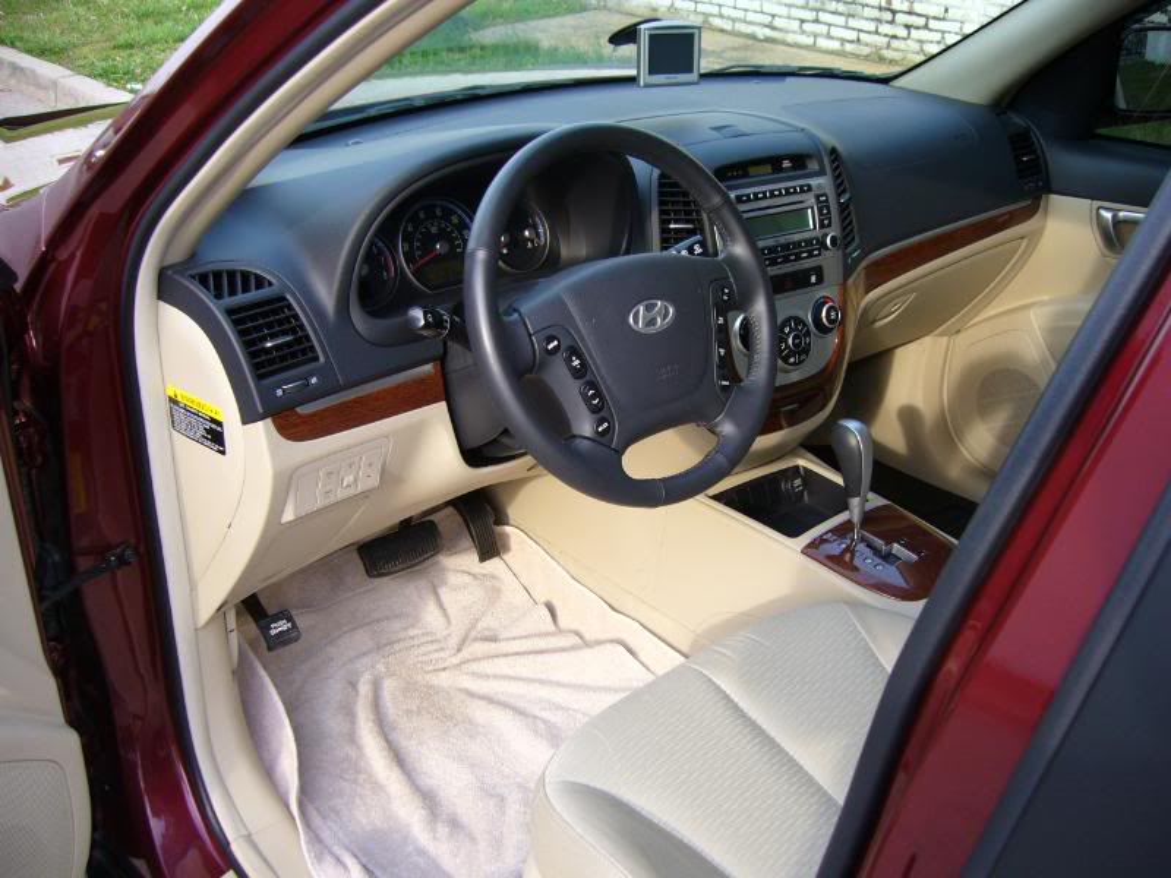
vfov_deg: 40.7
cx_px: 586
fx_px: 1184
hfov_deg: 52.6
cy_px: 439
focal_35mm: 35
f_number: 2.8
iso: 80
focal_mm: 5.8
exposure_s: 1/125
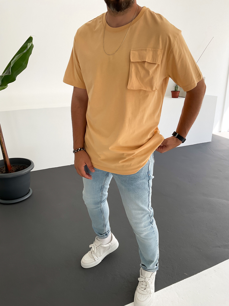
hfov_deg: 48.2
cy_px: 153
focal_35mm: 29
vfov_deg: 61.7
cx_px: 114
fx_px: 256
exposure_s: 1/120
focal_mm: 3
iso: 25
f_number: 1.8
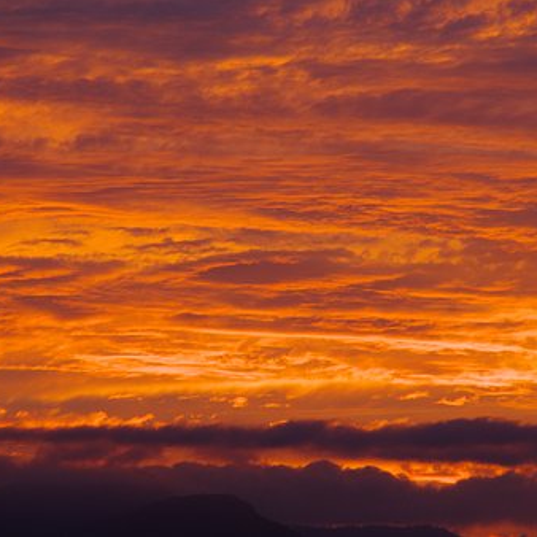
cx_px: 286
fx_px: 4575
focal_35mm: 261
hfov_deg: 6.7
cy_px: 268
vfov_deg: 6.7
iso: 800
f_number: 6.3
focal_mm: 135
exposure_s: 1/80
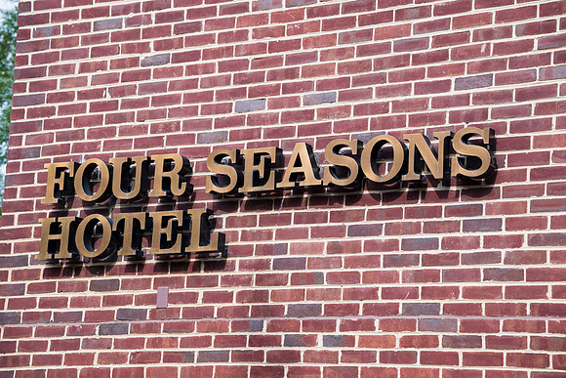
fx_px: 1415
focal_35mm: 90
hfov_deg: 22.6
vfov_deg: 15.2
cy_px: 189
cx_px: 283
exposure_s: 1/500
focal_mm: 90
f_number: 4
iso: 100
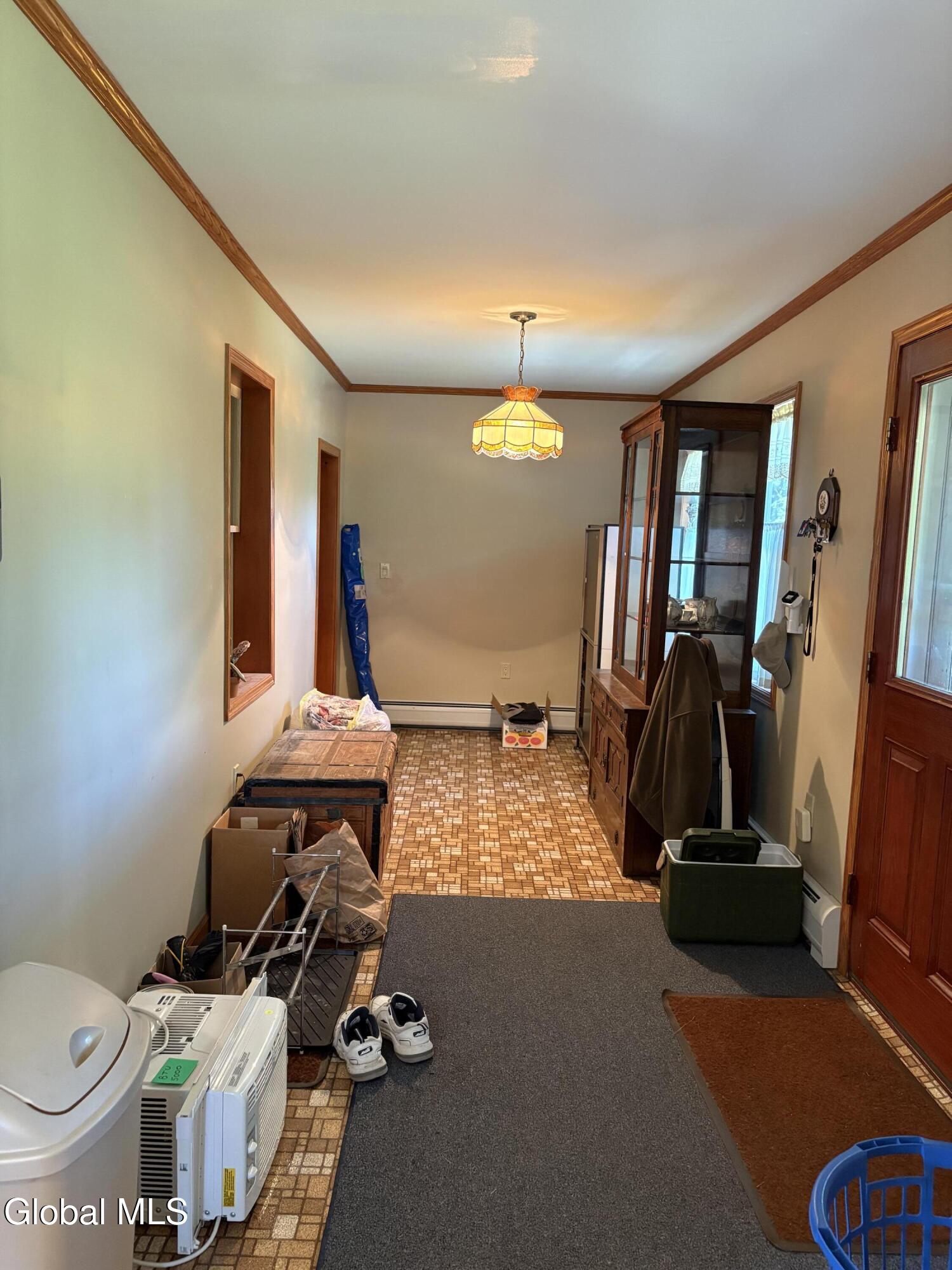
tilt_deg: -4.9
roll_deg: -2.3
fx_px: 953
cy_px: 635
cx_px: 476
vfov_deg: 67.3
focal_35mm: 26
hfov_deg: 53.1
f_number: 1.6
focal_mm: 5.96
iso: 400
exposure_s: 1/60
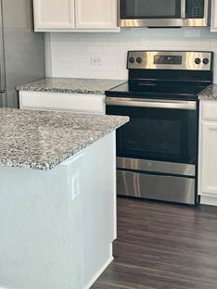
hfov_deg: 22.9
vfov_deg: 30.2
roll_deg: +1.2
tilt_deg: -11.4
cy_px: 111
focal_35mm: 64
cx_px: 89
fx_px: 535
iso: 50
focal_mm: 5.1
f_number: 1.6
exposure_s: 1/120
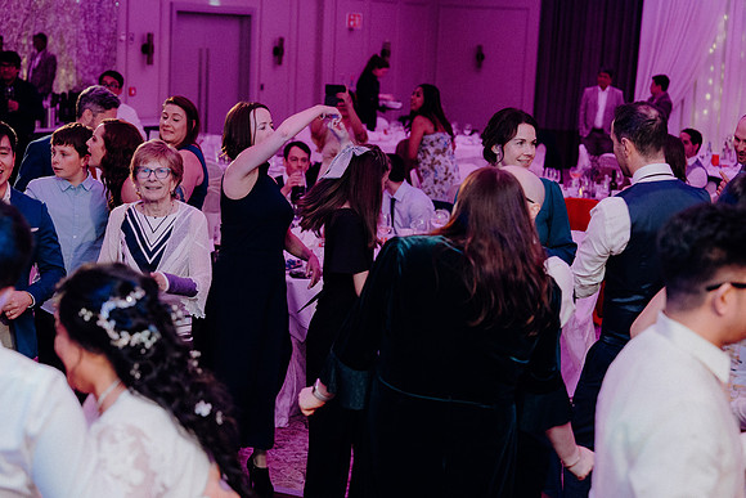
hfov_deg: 28.8
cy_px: 249
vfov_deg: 19.5
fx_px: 1451
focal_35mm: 70
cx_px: 373
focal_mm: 70
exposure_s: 1/160
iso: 3200
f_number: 3.5
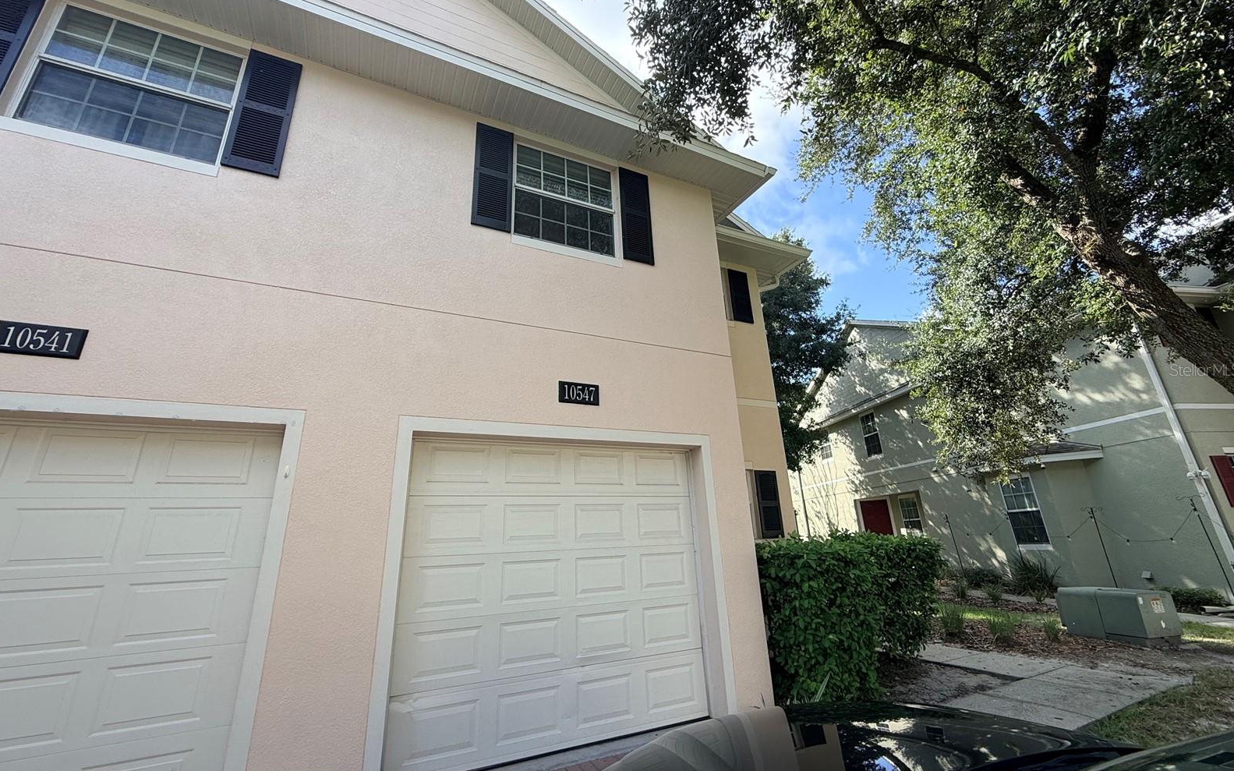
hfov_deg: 101.5
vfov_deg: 74.7
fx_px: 504
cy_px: 370
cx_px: 620
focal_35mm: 15
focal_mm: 2.22
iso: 40
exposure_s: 1/502
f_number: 2.2
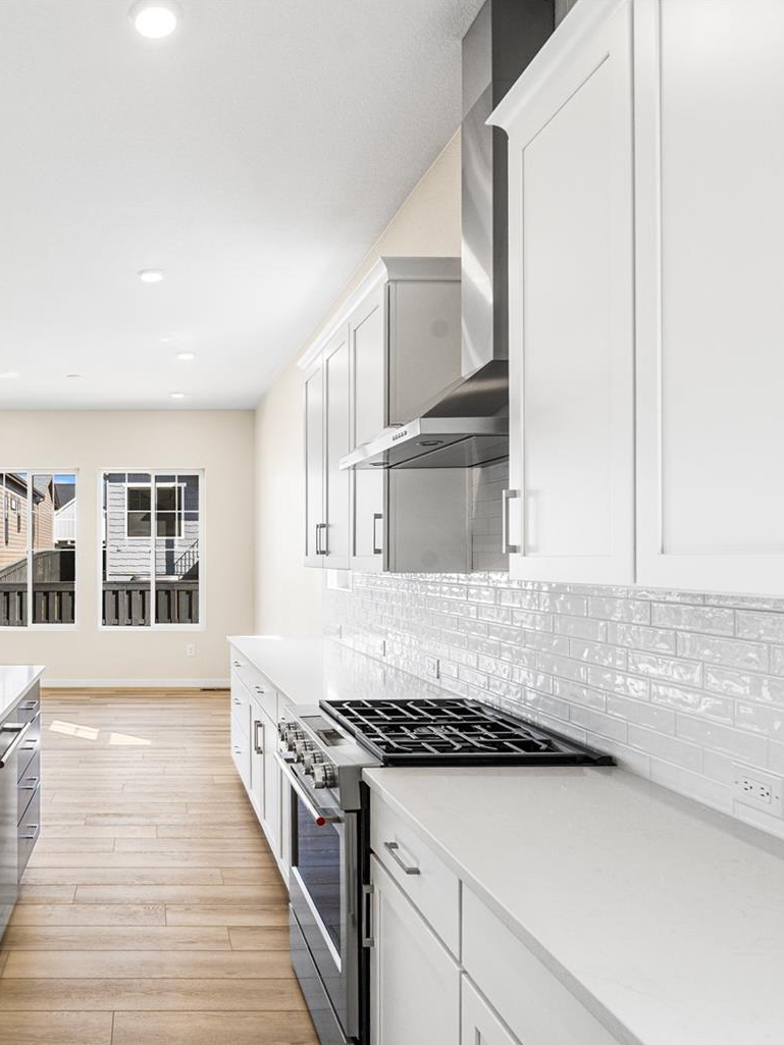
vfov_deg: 69.9
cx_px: 159
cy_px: 540
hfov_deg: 51.9
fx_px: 747
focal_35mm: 25
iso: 500
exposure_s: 1/50
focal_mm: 16.5
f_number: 8
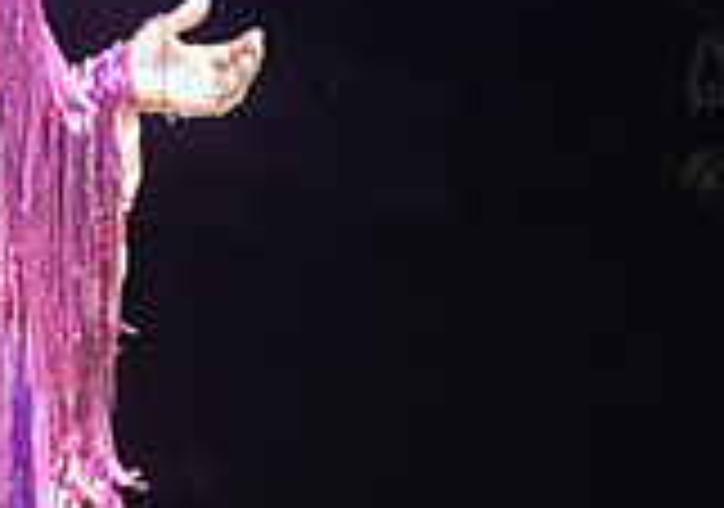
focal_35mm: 453
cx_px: 253
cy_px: -209
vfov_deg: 3.1
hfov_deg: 4.5
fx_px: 9260
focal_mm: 105
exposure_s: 1/320
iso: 3200
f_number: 2.8
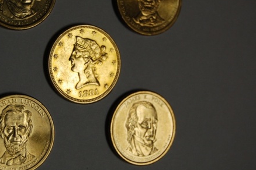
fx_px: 654
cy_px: 60
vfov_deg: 14.8
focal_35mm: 92
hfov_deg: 22.0
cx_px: 78
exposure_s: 1/100
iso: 400
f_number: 5.3
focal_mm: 42
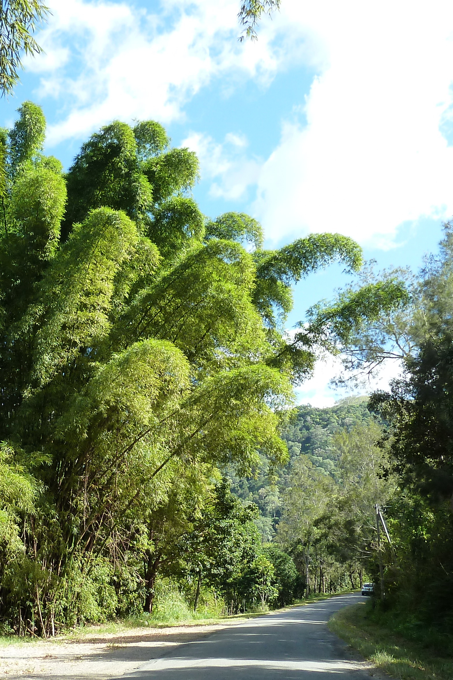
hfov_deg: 30.3
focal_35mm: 44
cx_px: 148
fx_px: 830
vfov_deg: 44.3
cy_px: 411
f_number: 4
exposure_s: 1/160
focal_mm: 4.1
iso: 125
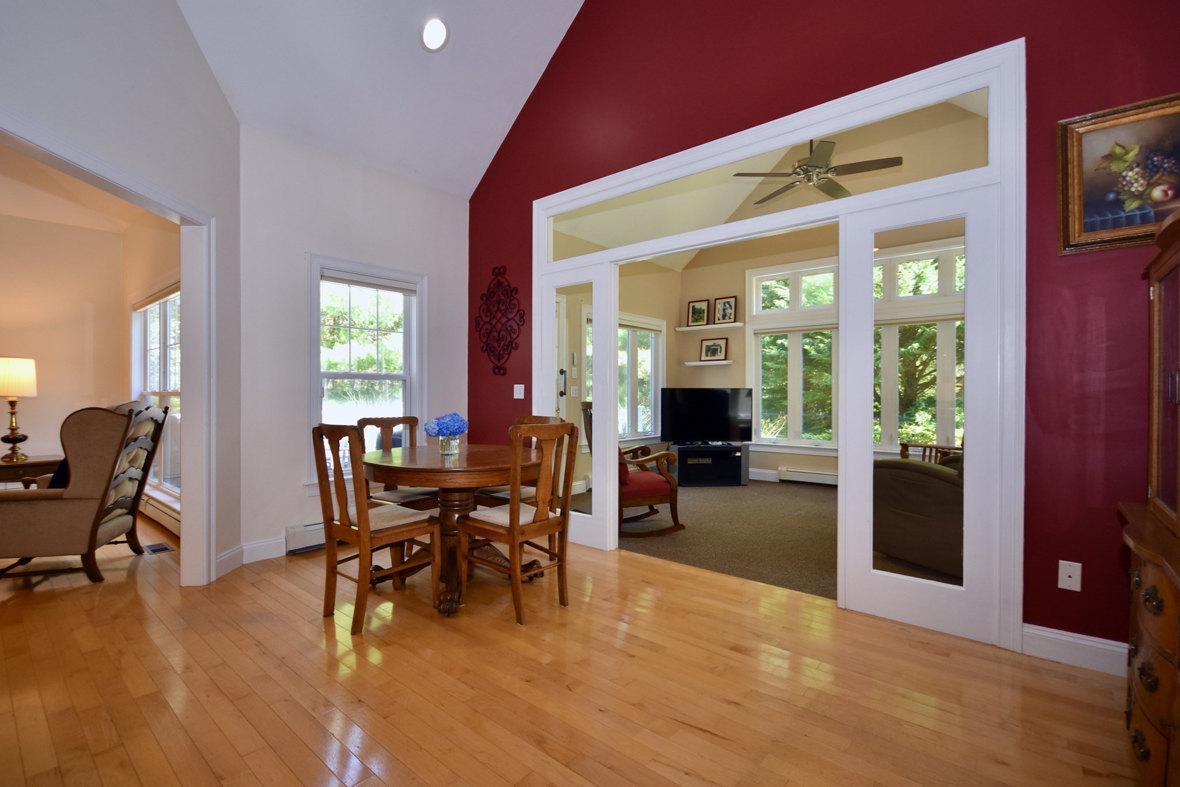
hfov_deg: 100.4
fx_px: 492
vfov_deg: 77.3
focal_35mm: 15
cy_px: 394
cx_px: 590
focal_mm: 10
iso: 360
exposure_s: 1/60
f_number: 4
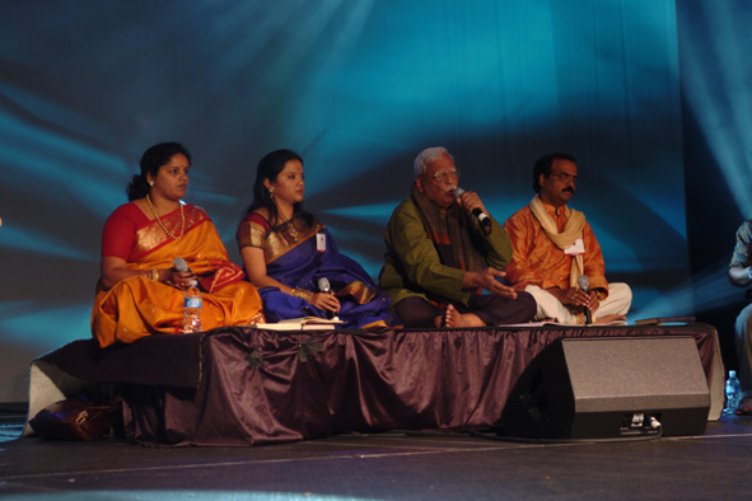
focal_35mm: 84
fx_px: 1744
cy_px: 251
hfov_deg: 24.3
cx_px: 374
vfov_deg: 16.4
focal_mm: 55
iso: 400
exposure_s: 1/50
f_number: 2.8
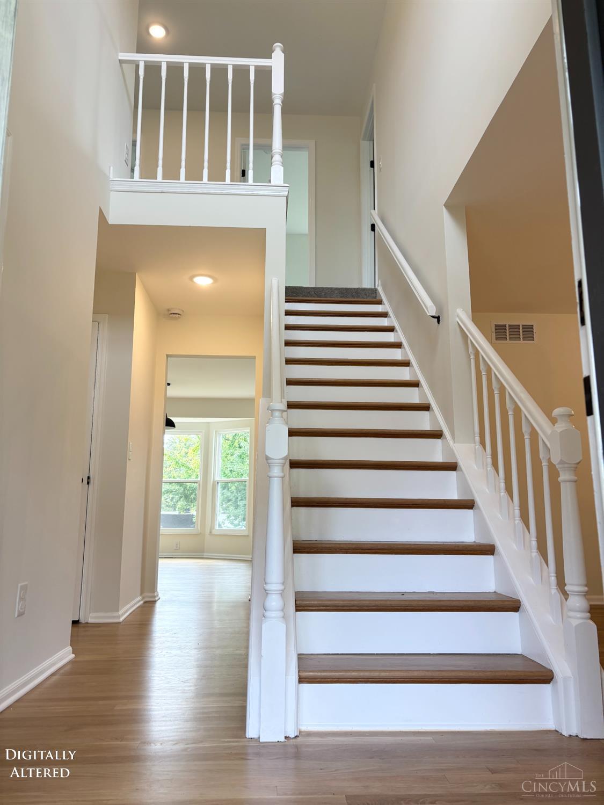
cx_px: 302
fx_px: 605
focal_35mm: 26
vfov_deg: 67.3
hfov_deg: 53.1
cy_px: 402
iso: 50
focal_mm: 5.96
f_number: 1.6
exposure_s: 1/120
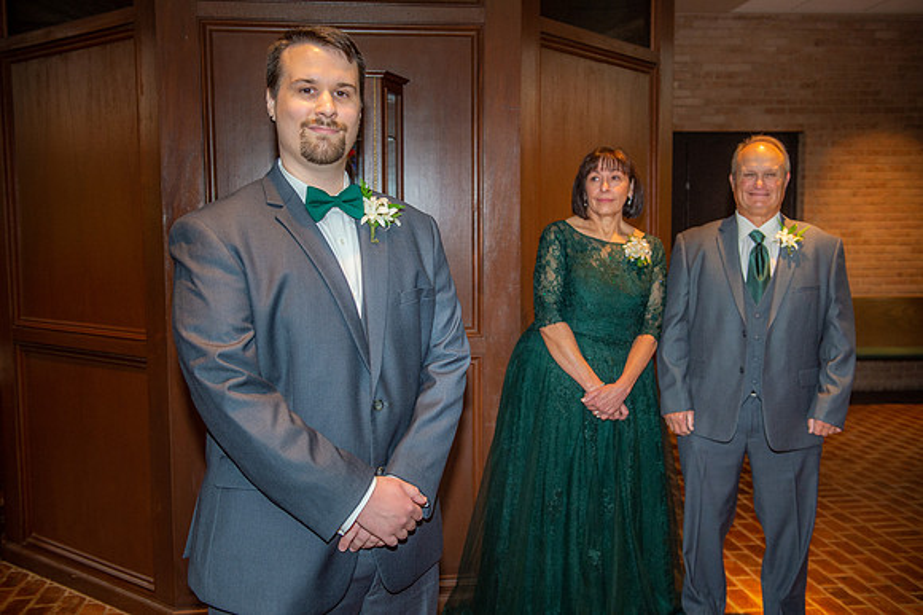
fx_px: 922
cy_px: 308
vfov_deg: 36.8
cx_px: 462
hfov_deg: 53.2
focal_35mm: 36
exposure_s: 1/200
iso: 1250
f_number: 4.5
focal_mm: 36
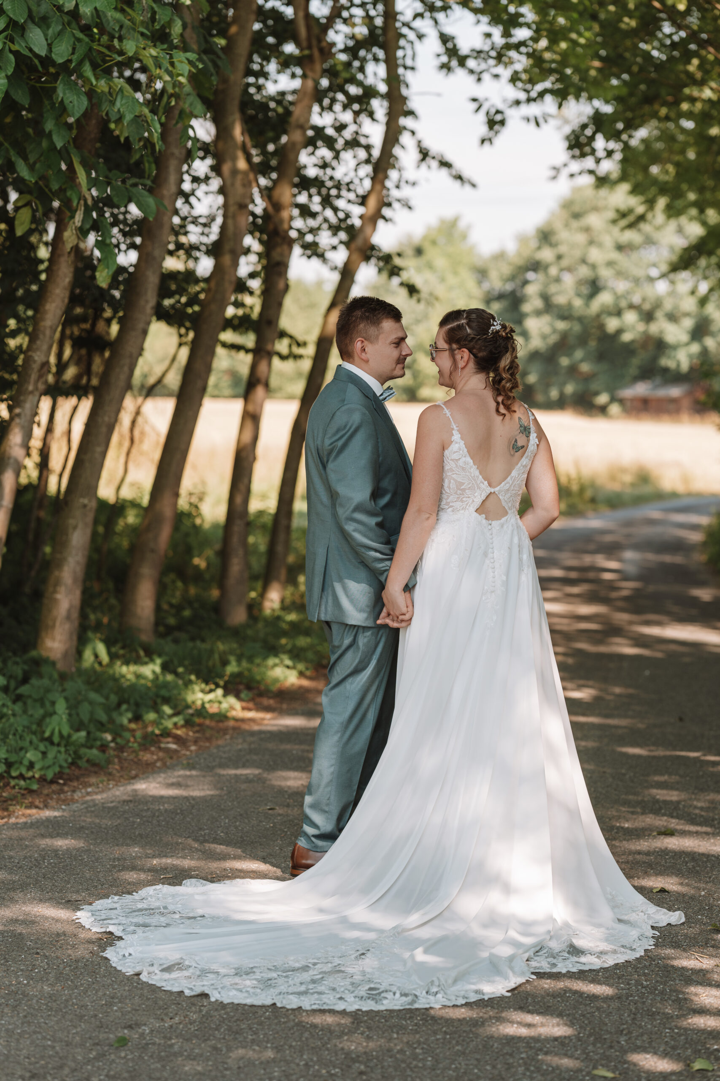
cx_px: 360
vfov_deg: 23.9
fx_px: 2549
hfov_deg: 16.1
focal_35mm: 85
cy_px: 540
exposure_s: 1/640
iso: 125
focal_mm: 85
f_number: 2.8
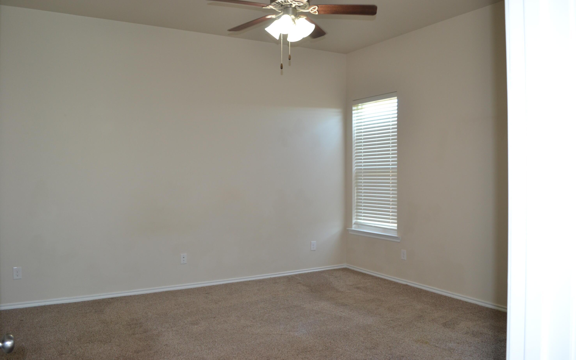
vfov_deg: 44.5
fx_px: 440
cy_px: 174
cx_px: 293
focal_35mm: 28
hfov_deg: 66.5
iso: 400
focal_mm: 18
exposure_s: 1/60
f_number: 4
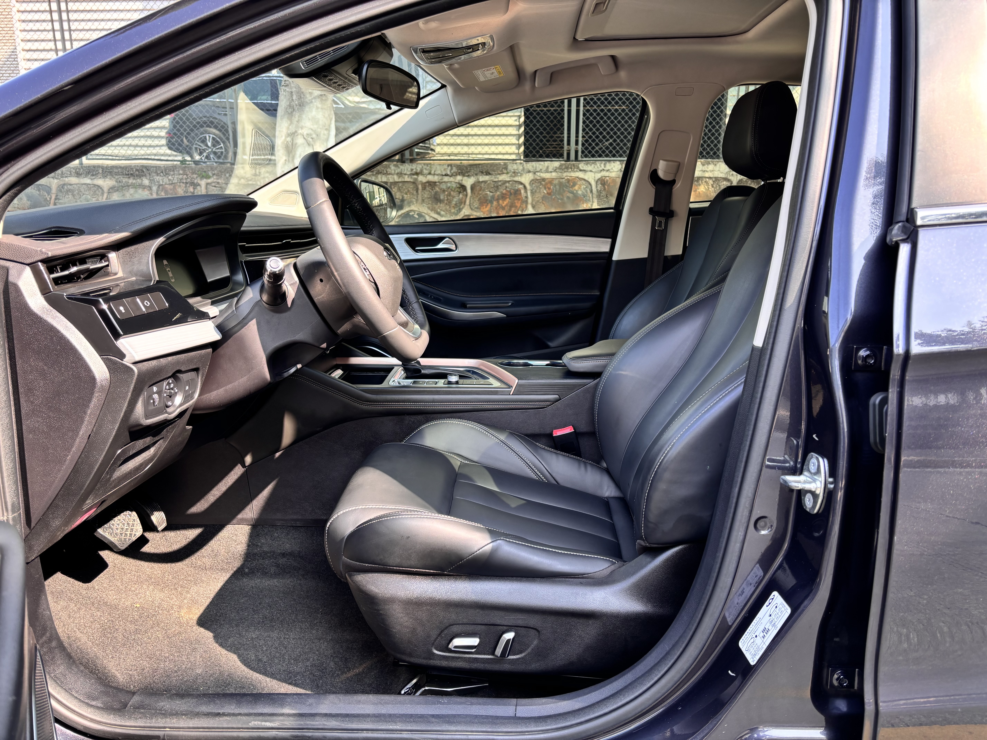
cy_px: 370
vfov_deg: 53.1
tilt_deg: -12.6
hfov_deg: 67.3
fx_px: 741
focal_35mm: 26
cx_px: 494
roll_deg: -0.6
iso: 40
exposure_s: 1/121
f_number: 1.6
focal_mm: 5.96
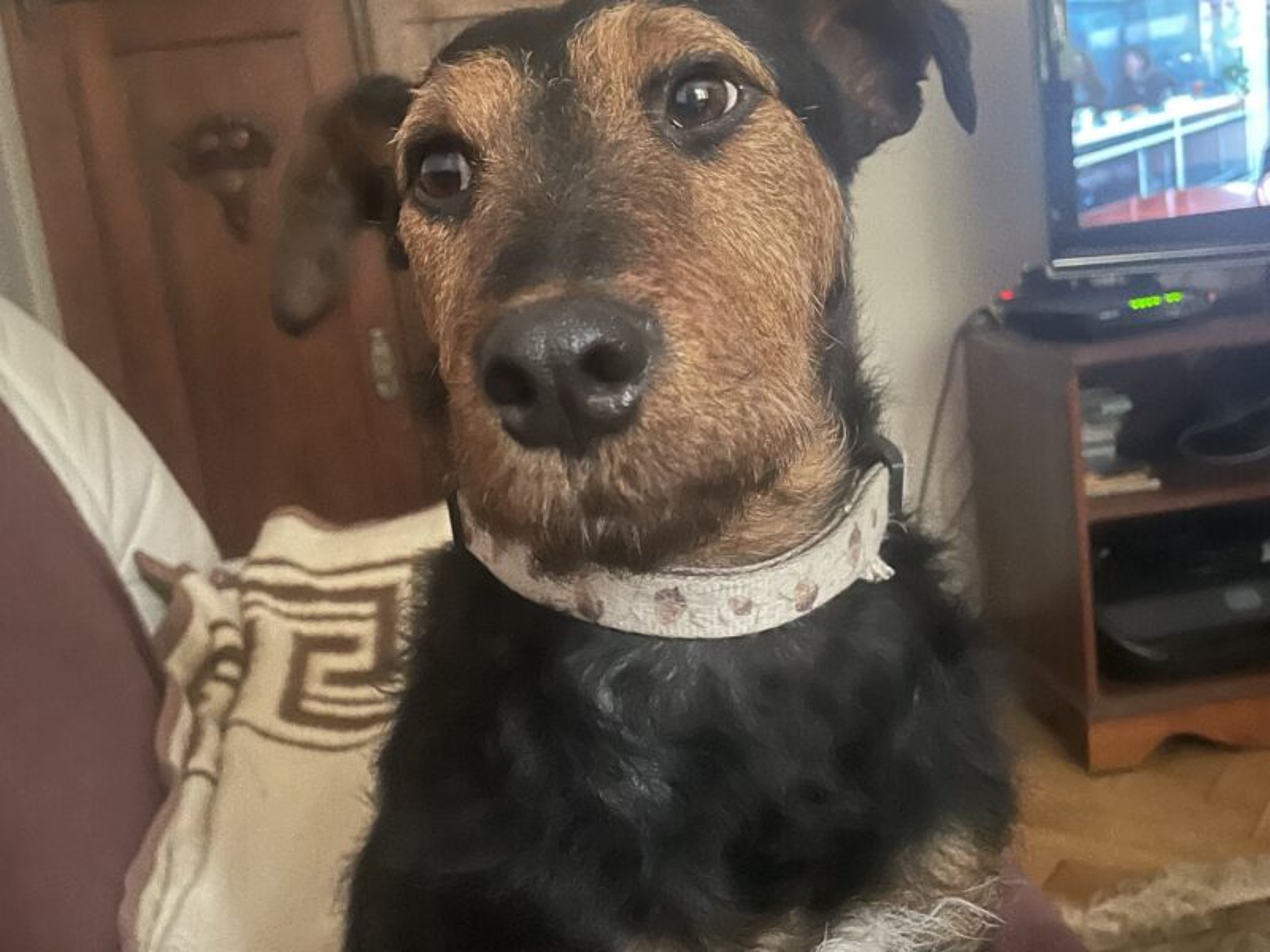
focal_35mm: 26
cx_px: 635
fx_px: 954
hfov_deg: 67.3
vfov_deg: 53.1
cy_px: 476
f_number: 1.6
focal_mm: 4.2
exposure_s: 1/8
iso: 640
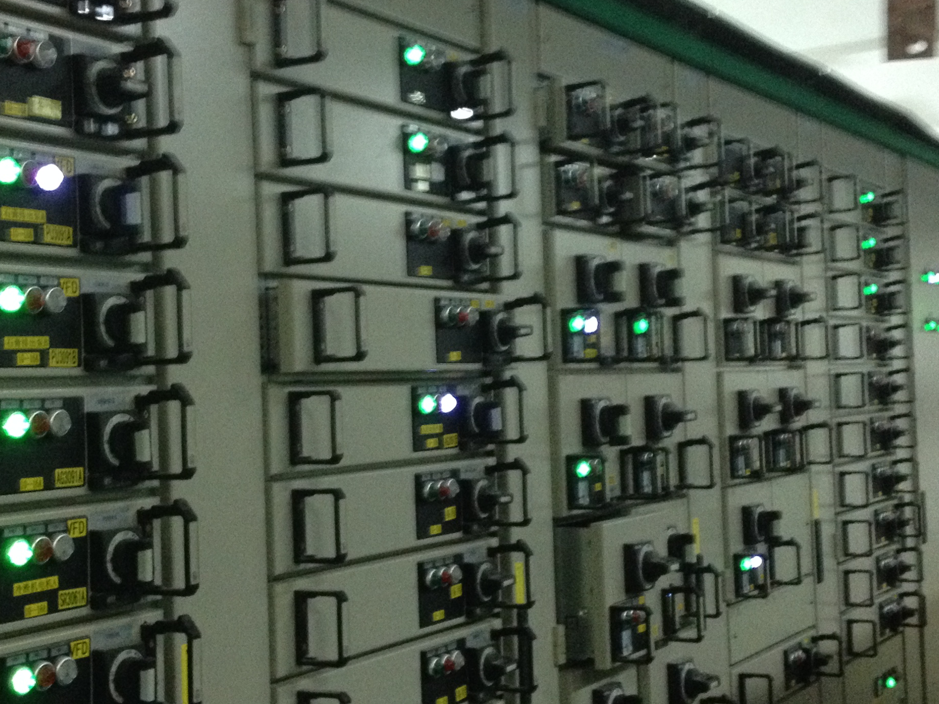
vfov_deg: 23.6
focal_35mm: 62
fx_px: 1682
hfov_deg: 31.2
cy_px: 382
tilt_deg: +0.1
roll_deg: -0.2
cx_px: 412
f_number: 2.4
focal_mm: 4.28
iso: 320
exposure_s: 1/20
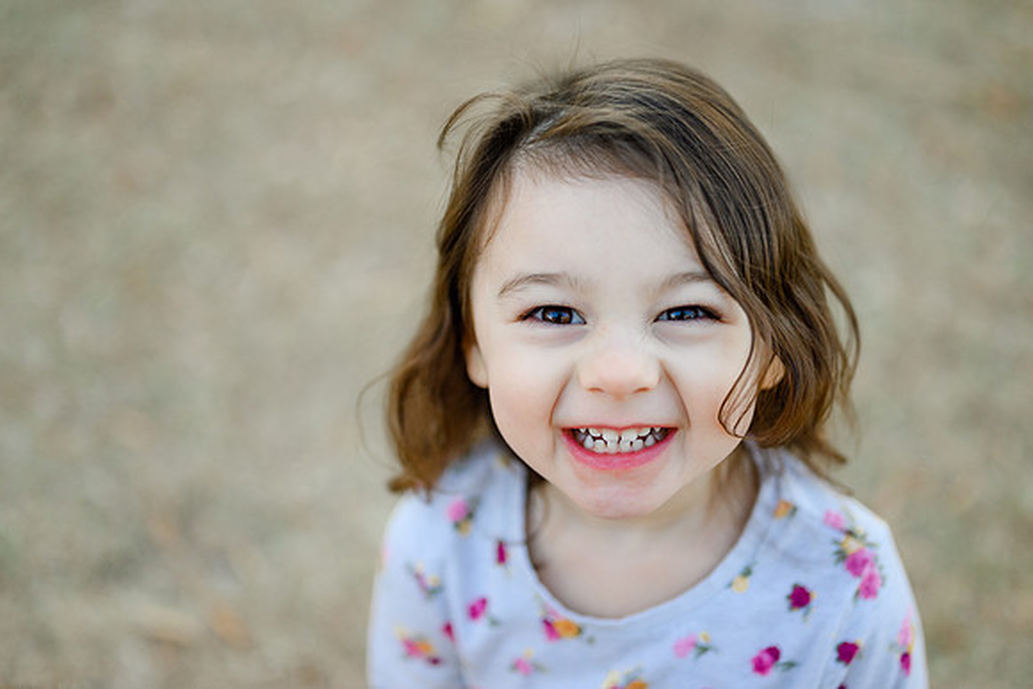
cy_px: 344
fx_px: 1435
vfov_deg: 27.0
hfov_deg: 39.6
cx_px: 516
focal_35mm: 50
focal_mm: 50
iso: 320
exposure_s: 1/1250
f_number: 1.8
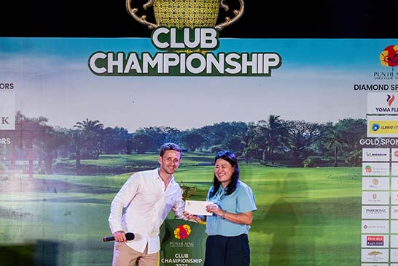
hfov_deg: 38.3
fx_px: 574
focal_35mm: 52
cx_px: 192
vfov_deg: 26.0
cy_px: 132
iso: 500
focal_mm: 29.5
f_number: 4
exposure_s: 1/200
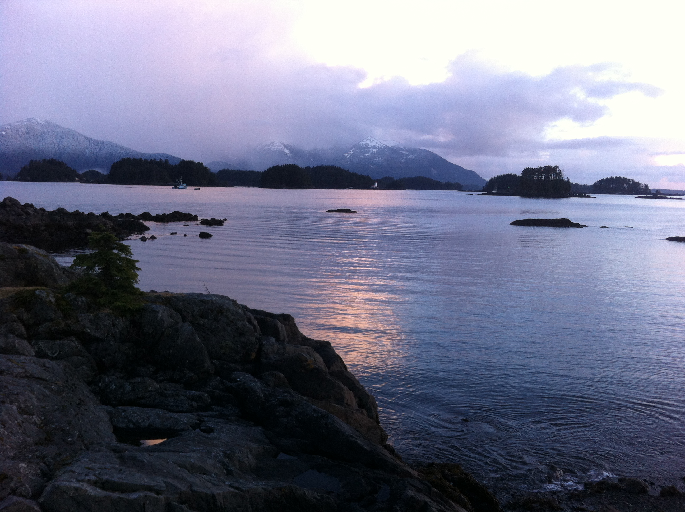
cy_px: 256
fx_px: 692
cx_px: 342
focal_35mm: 35
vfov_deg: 40.6
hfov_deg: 52.7
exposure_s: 1/60
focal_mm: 3.85
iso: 100
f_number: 2.8
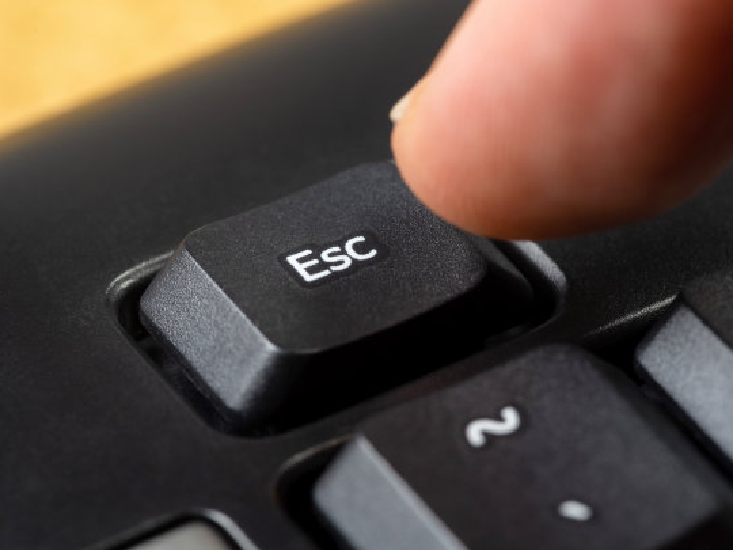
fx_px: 2308
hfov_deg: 18.0
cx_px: 391
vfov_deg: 13.6
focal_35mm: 109
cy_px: 274
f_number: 9
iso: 640
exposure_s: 1/60
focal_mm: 100
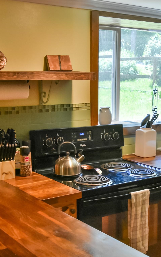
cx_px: 110
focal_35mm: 60
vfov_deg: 34.0
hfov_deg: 21.5
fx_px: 421
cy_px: 129
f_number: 5.6
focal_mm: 26
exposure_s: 1/400
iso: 3200
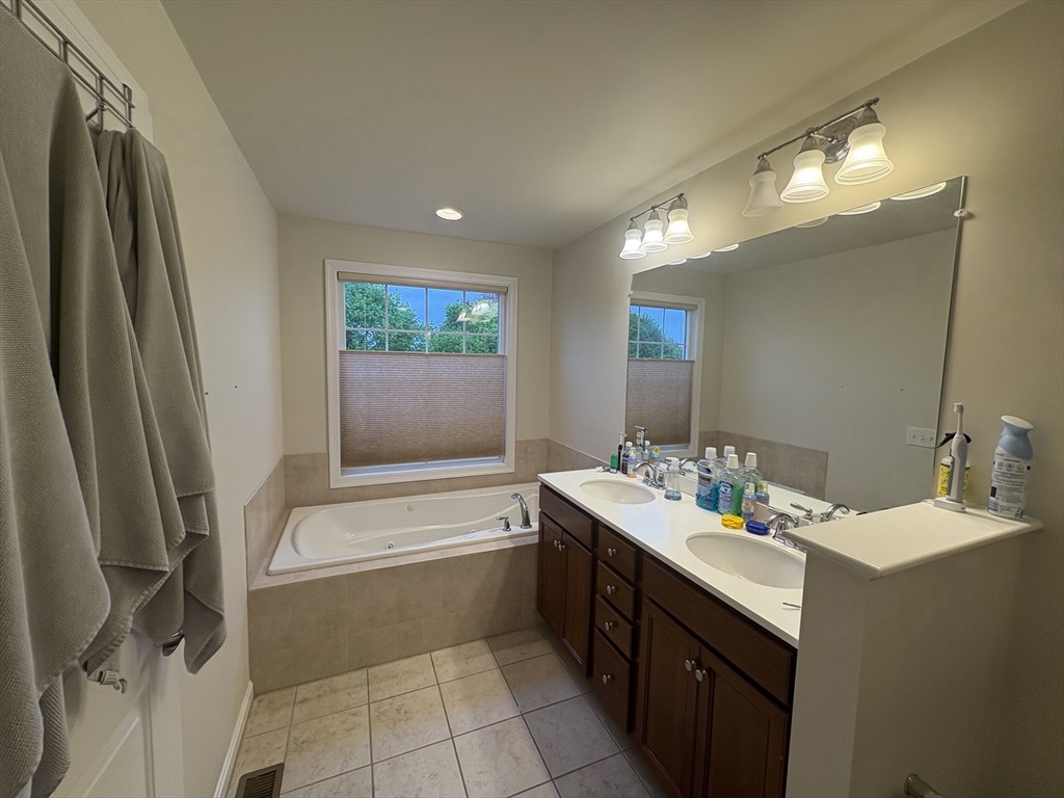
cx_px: 532
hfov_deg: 102.1
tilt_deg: -3.3
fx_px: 430
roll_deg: -0.3
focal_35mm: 14
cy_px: 399
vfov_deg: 85.7
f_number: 2.2
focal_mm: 2.22
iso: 100
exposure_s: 1/120
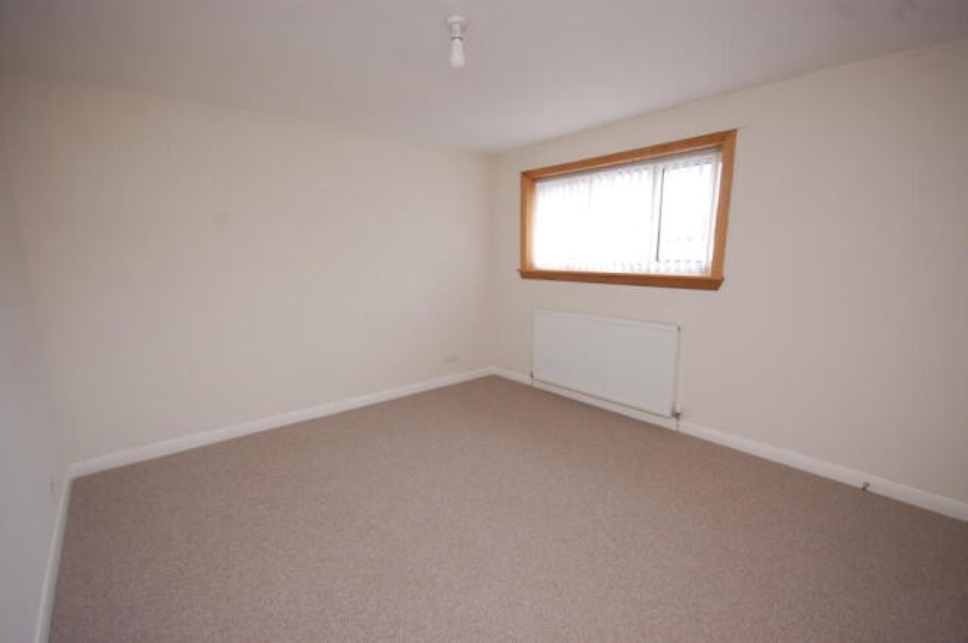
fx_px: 403
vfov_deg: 77.2
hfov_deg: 100.4
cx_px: 484
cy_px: 322
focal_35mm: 15
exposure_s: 1/60
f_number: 5.6
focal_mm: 10
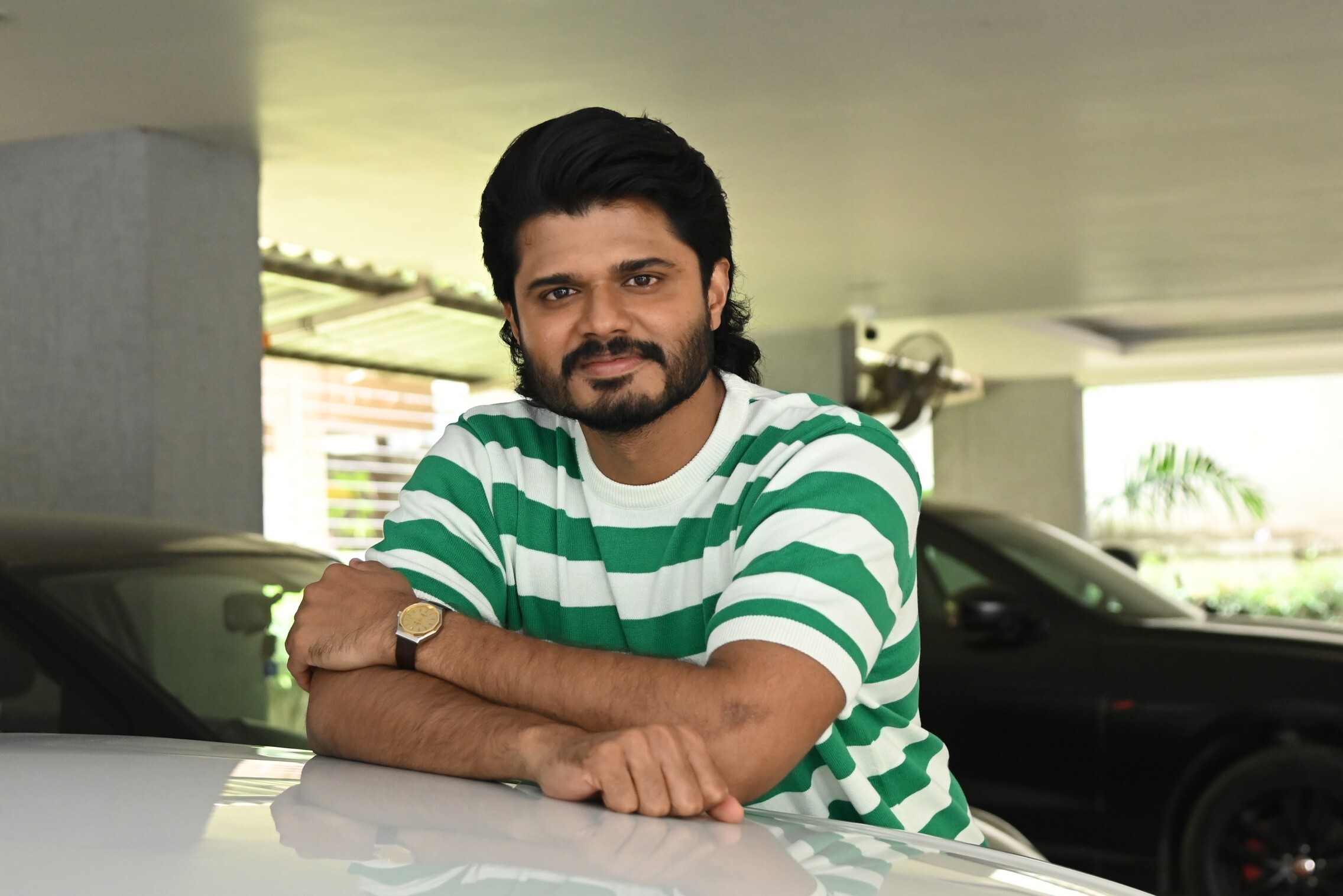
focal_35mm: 69
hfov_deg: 29.2
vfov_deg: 19.7
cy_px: 448
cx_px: 672
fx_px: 2574
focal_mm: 46
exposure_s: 1/200
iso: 2500
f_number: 4
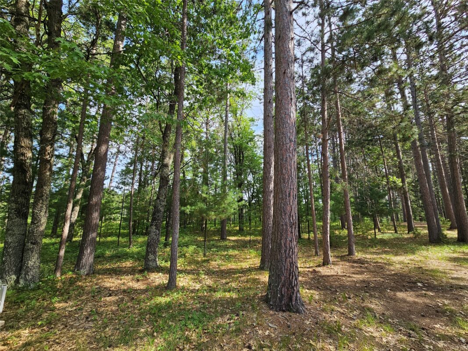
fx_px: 176
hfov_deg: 106.2
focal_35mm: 13
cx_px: 234
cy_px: 176
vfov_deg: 89.9
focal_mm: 2.2
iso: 50
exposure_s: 1/372
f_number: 2.2
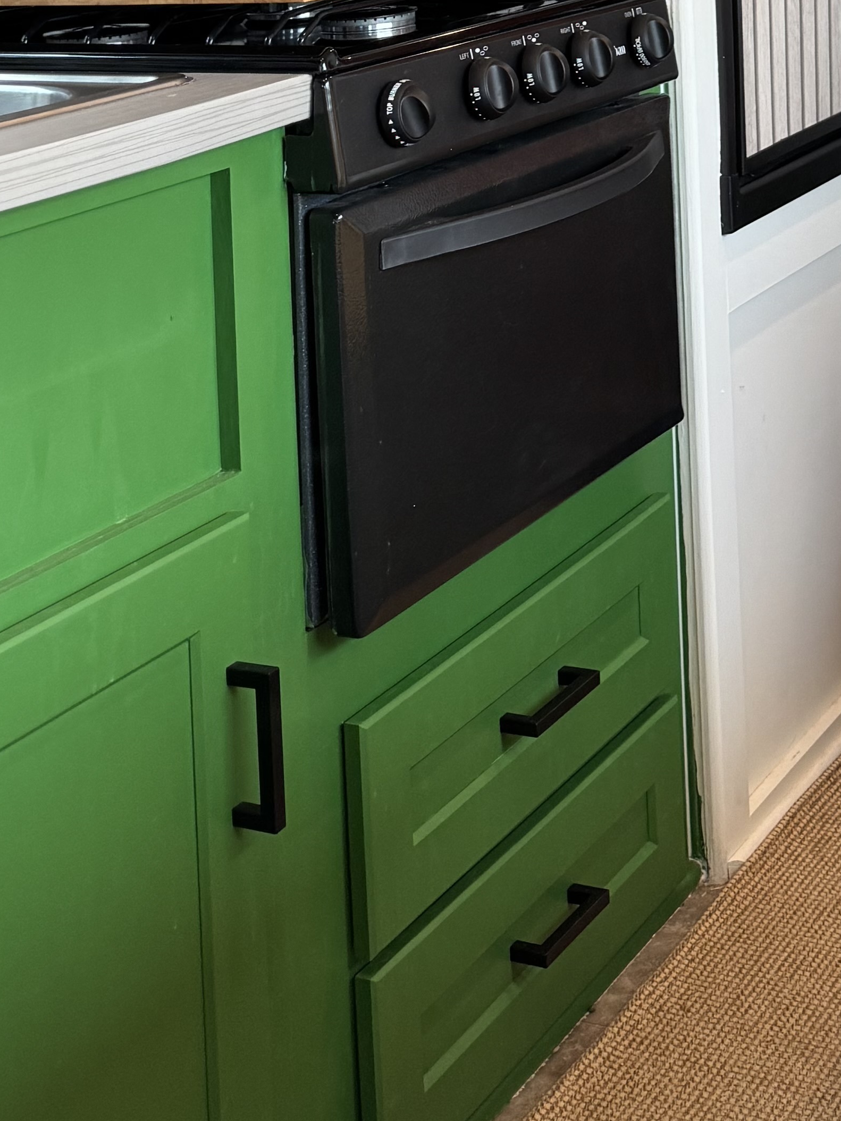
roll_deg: +3.2
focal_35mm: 65
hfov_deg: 21.9
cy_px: -230
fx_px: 2105
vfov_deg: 26.5
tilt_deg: +1.4
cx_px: 803
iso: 250
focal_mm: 6.76
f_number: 1.78
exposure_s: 1/60
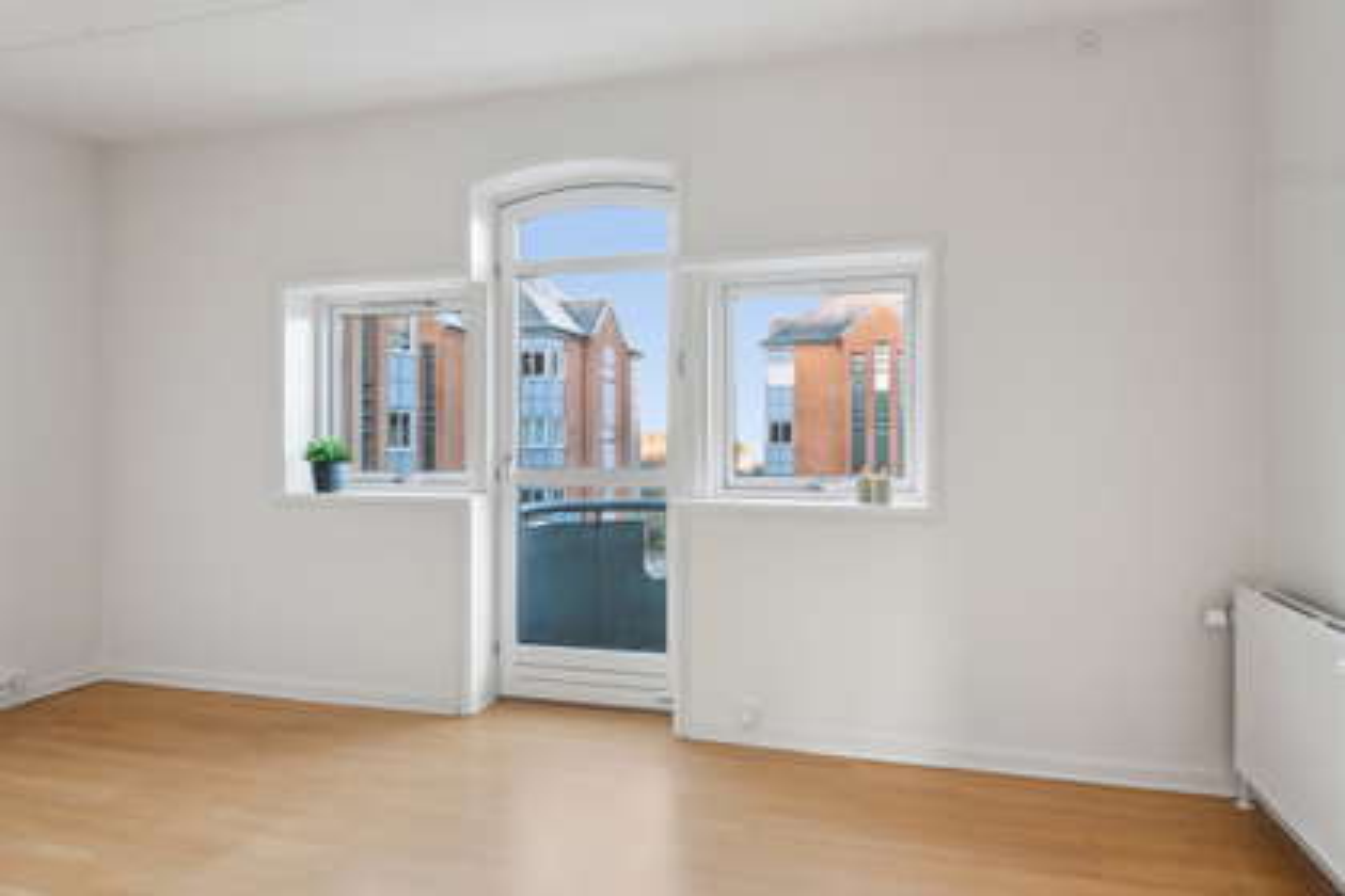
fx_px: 822
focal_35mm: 22
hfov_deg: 78.6
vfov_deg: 57.2
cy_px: 448
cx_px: 672
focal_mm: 22
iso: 800
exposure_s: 1/5
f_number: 11
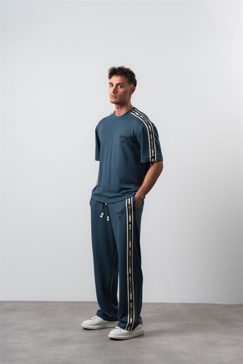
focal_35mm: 70
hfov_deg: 19.5
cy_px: 182
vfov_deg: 28.8
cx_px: 122
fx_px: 709
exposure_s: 1/125
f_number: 10
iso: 100
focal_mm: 70
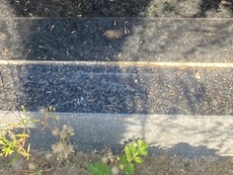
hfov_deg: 22.2
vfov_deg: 15.0
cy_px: -120
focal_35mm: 88
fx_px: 592
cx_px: 139
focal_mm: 4.25
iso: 32
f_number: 1.8
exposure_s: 1/122
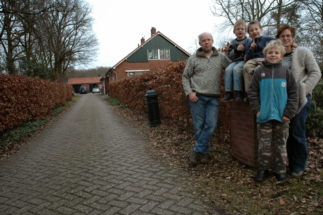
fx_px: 242
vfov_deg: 47.9
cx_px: 162
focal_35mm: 27
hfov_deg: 67.4
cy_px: 108
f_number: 10
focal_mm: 18
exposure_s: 1/60
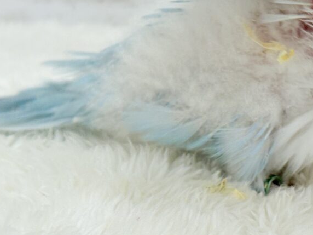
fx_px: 986
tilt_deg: -12.5
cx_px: 285
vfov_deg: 13.5
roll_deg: -3.3
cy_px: 25
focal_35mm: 109
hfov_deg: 17.8
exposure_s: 1/100
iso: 64
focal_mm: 5.96
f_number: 1.6
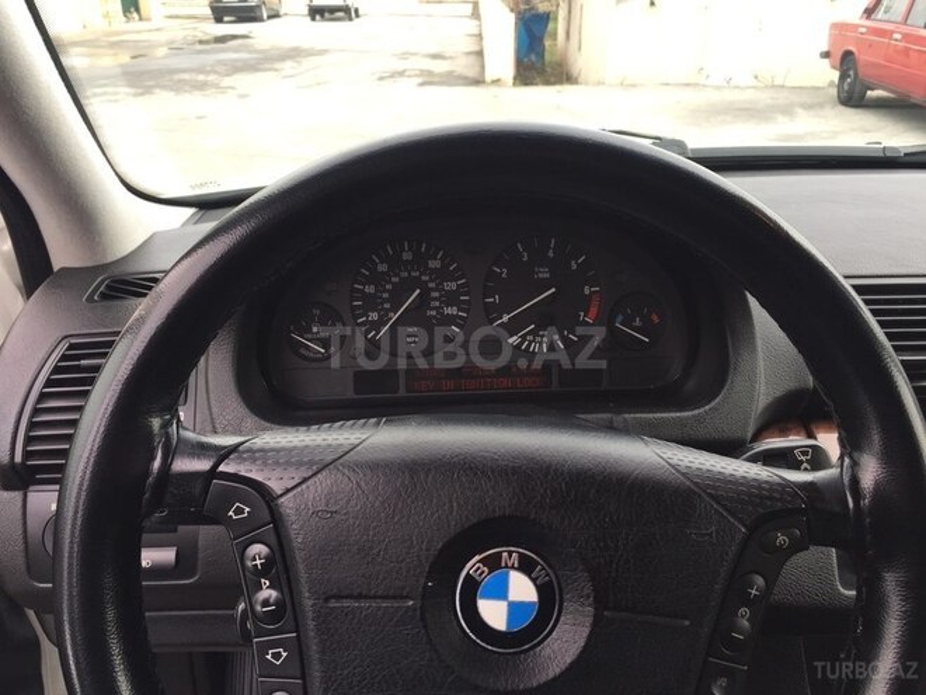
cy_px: 348
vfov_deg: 48.2
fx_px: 776
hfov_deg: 61.7
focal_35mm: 29
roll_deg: +0.3
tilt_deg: -23.8
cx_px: 463
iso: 40
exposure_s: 1/100
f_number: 2.2
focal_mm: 4.15
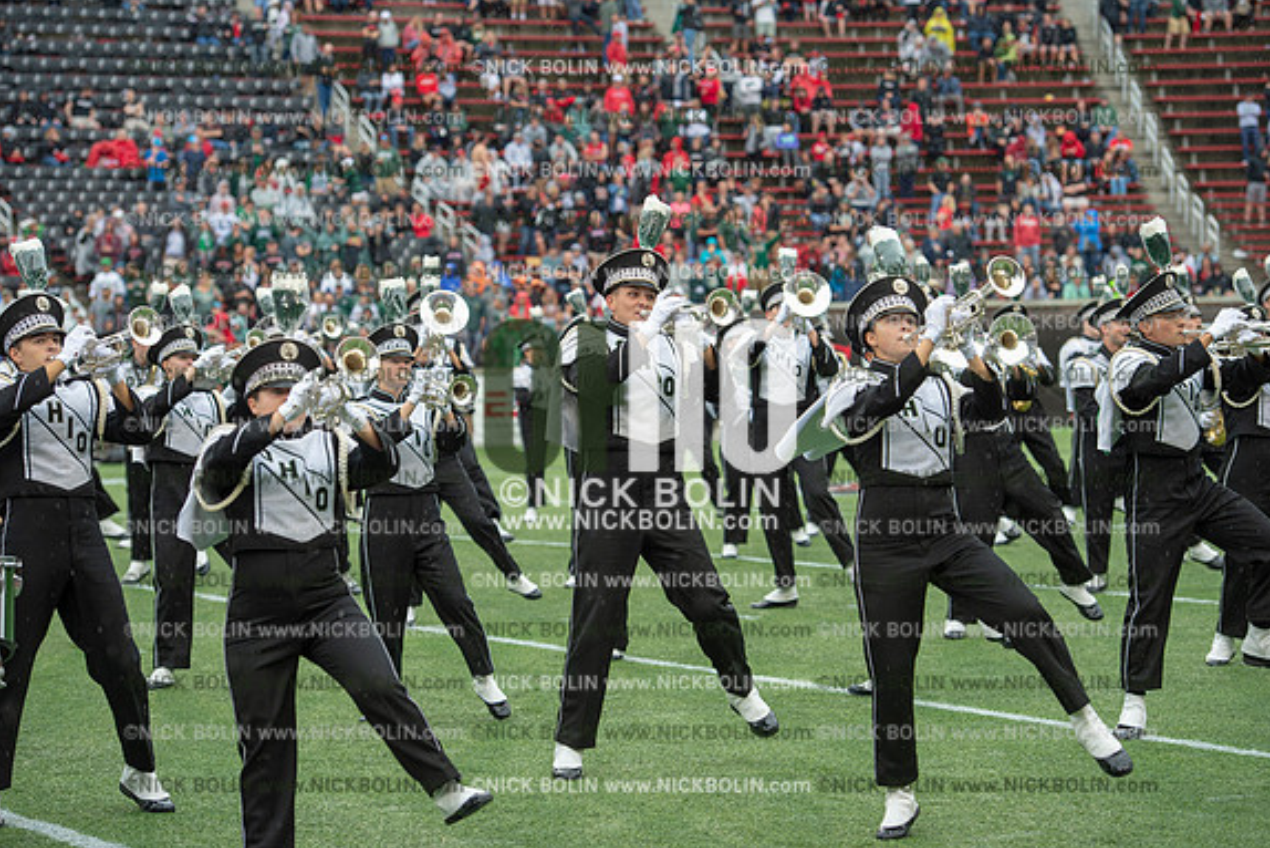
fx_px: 3917
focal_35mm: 111
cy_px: 425
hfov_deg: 18.4
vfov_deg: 12.3
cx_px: 639
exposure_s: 1/500
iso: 400
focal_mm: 110
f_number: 4
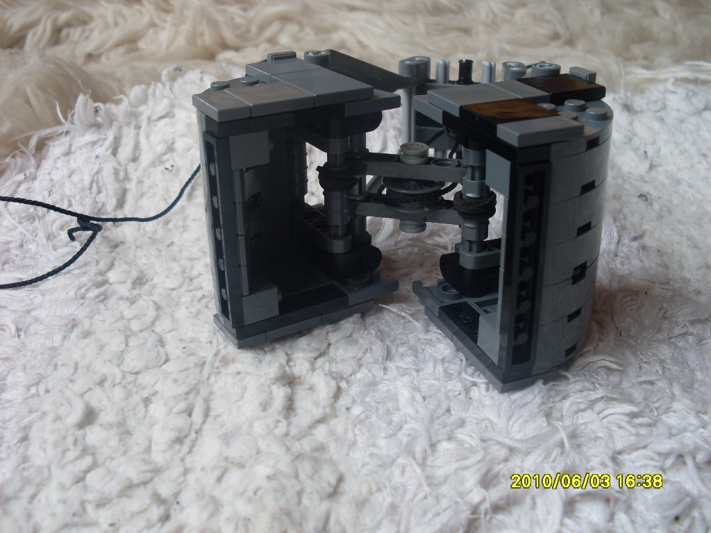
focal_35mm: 38
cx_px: 356
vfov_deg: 37.7
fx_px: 781
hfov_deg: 49.0
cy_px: 266
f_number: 2.8
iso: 80
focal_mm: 6.3
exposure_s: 1/90
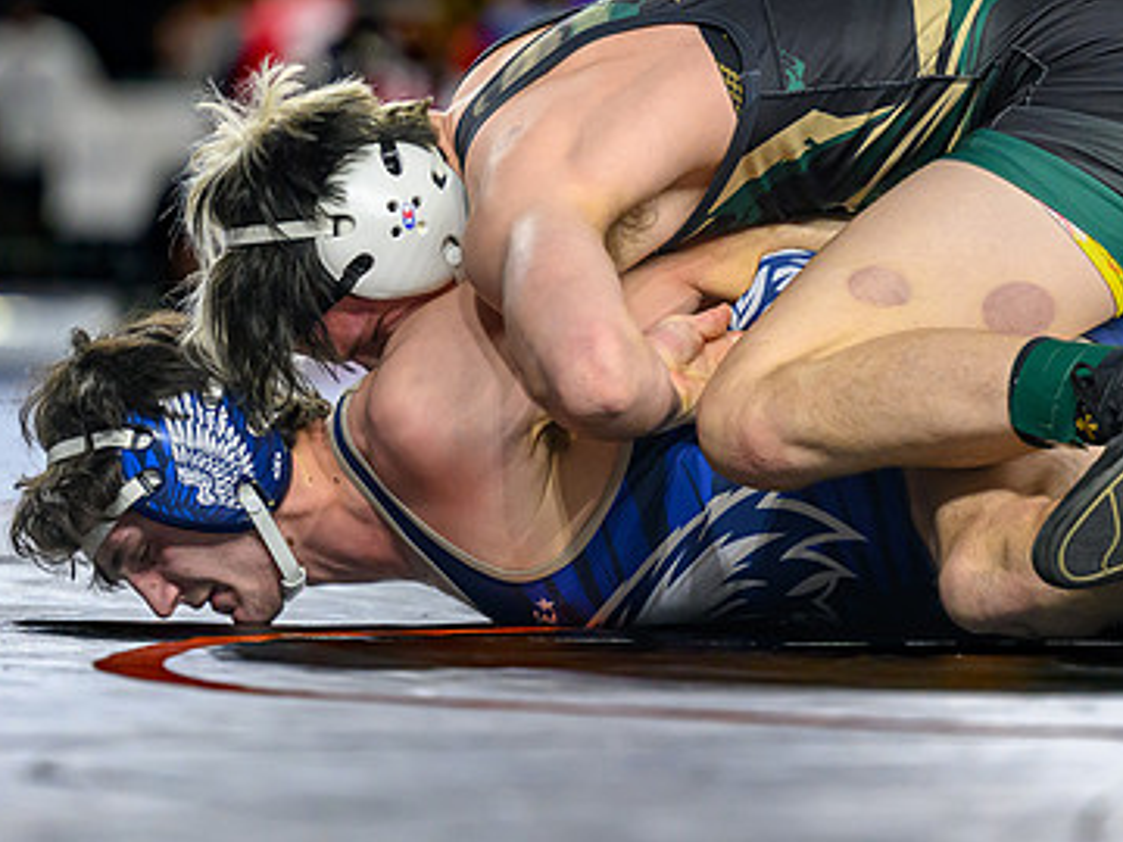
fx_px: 10544
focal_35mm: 325
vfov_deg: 4.6
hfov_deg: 6.1
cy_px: 259
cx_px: 624
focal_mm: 160
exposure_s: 1/800
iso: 2000
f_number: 2.8
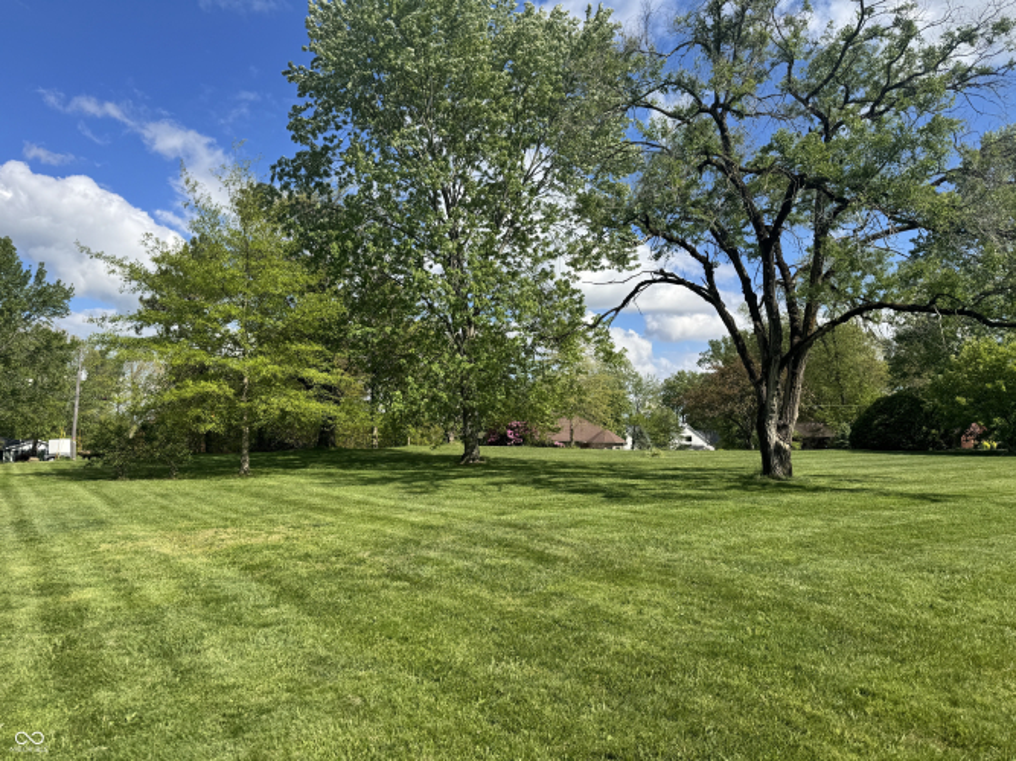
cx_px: 508
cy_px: 380
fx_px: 704
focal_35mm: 24
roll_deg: +0.7
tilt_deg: +5.6
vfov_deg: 56.8
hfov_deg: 71.6
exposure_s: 1/3802
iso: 80
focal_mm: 6.76
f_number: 1.78
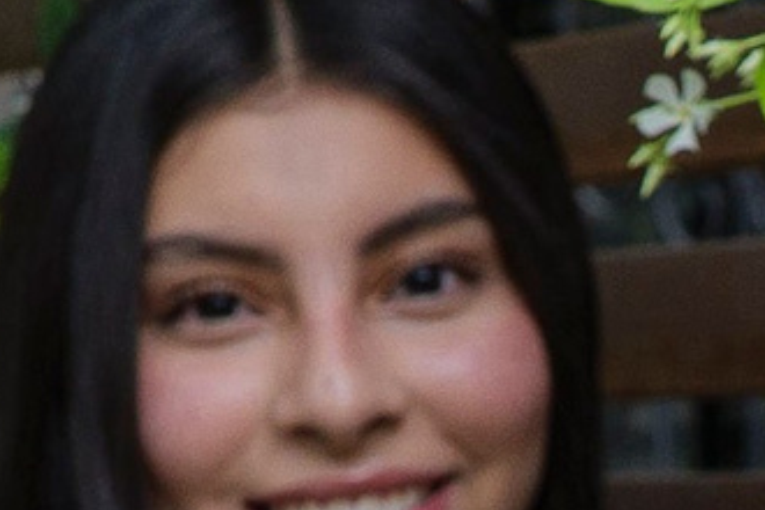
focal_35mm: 186
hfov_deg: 10.9
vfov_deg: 7.3
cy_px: 765
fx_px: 3952
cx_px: 876
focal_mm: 16
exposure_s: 1/200
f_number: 4
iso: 400
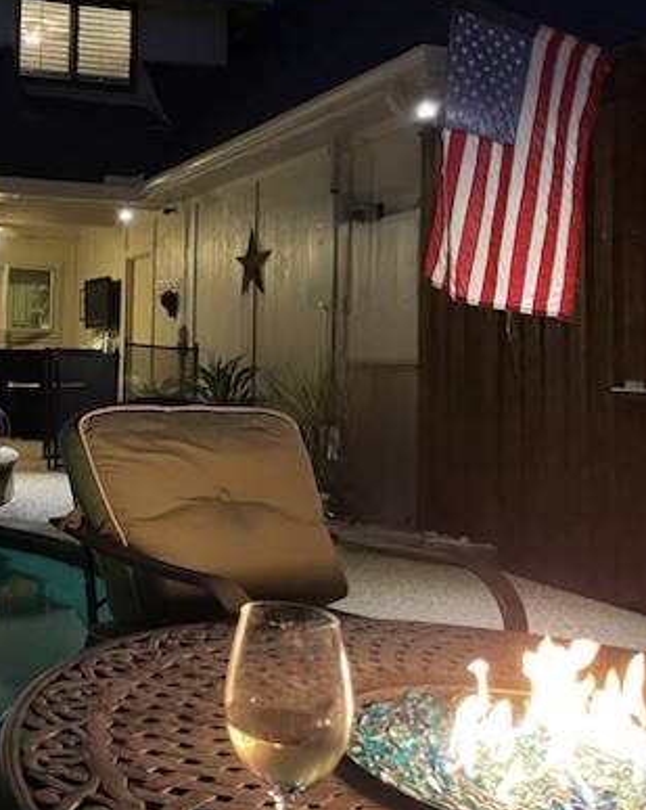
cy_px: 312
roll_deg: -1.4
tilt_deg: +2.7
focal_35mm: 42
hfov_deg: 33.5
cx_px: 46
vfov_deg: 43.6
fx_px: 1005
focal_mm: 4.2
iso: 800
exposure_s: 1/25
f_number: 1.6
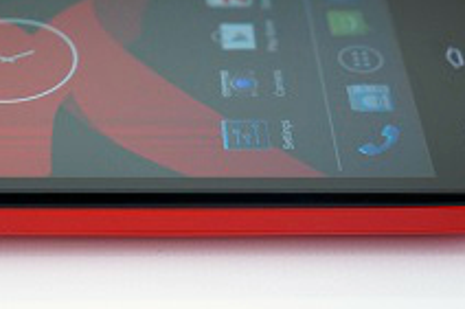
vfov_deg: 14.4
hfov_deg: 21.2
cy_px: 134
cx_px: 88
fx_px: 1226
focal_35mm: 95
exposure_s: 1/50
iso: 800
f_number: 4
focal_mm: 28
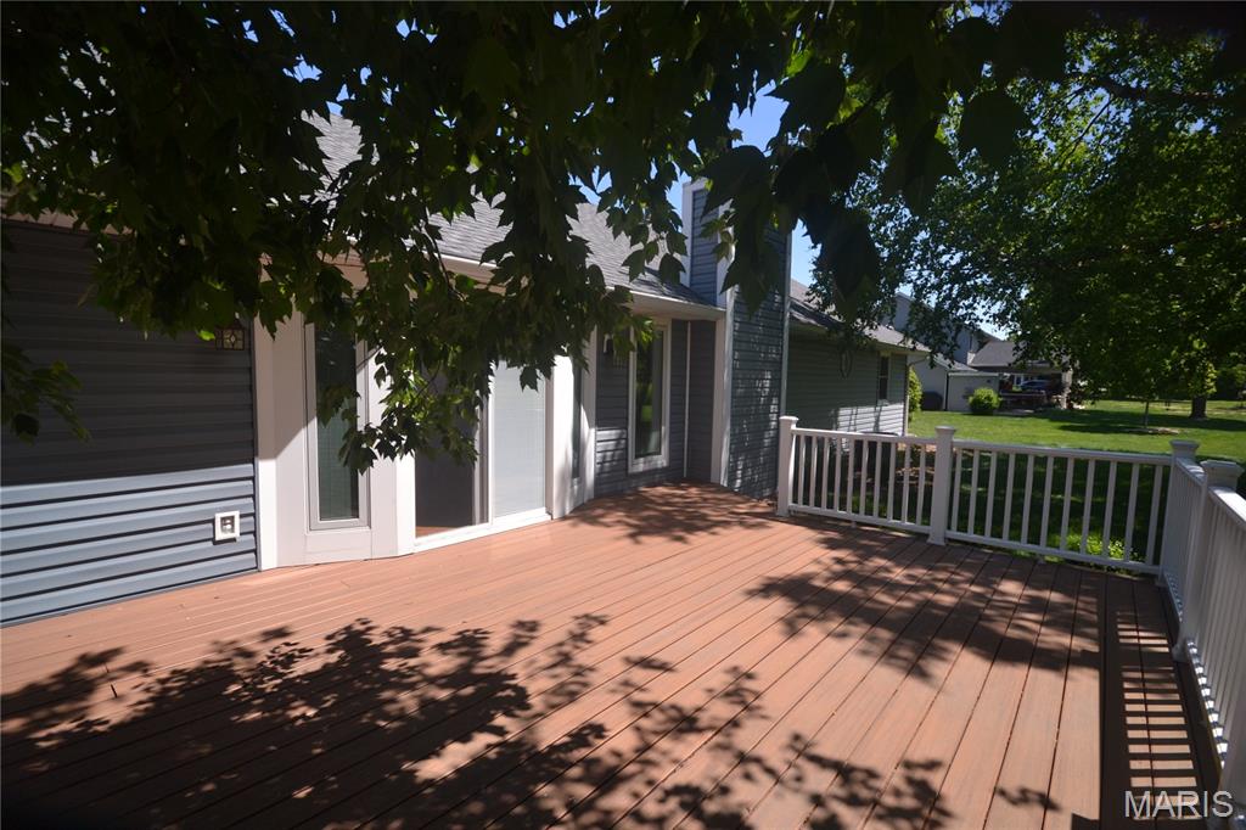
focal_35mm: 15
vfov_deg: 77.3
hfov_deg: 100.4
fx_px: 519
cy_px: 415
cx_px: 623
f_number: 5.6
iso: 160
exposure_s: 1/125
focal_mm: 10
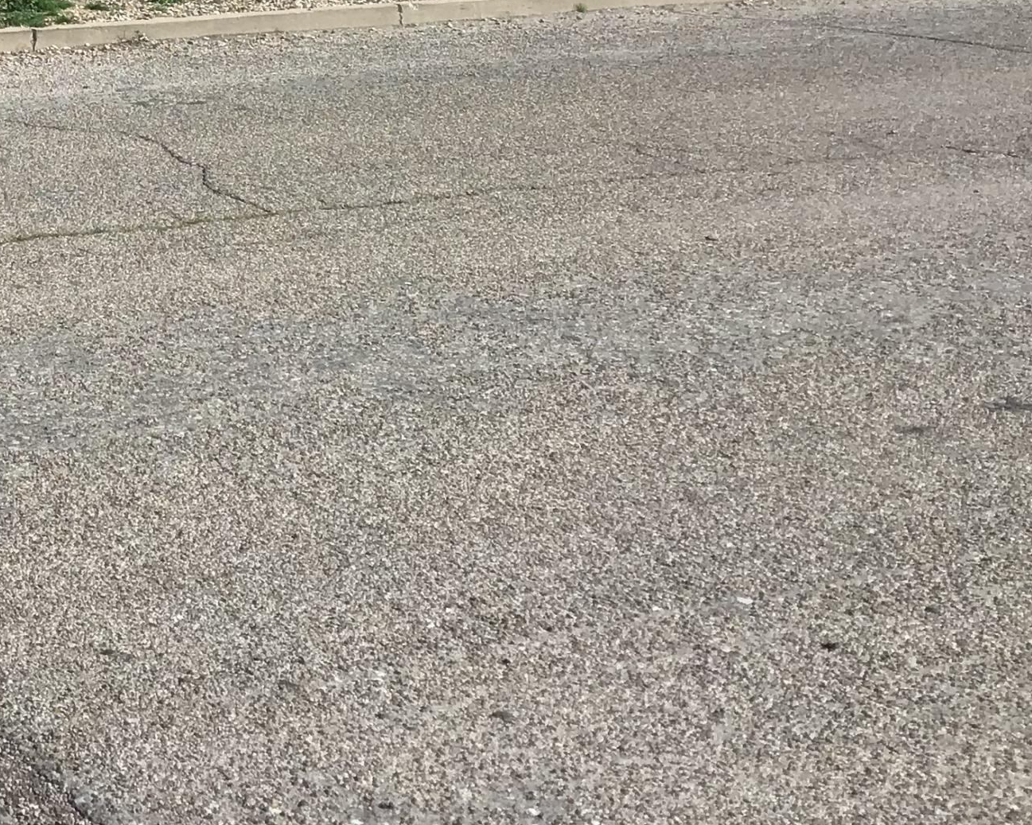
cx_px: -88
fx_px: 2138
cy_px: 111
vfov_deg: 21.4
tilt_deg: -8.2
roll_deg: +1.2
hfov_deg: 25.3
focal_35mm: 70
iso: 25
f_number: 2.4
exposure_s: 1/1852
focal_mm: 3.3
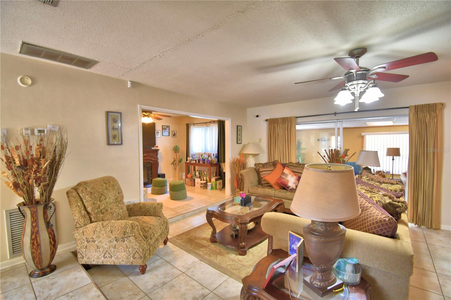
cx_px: 226
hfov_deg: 100.4
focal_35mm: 15
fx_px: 188
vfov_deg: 77.3
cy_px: 150
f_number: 4.5
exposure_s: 1/30
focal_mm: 10
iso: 500
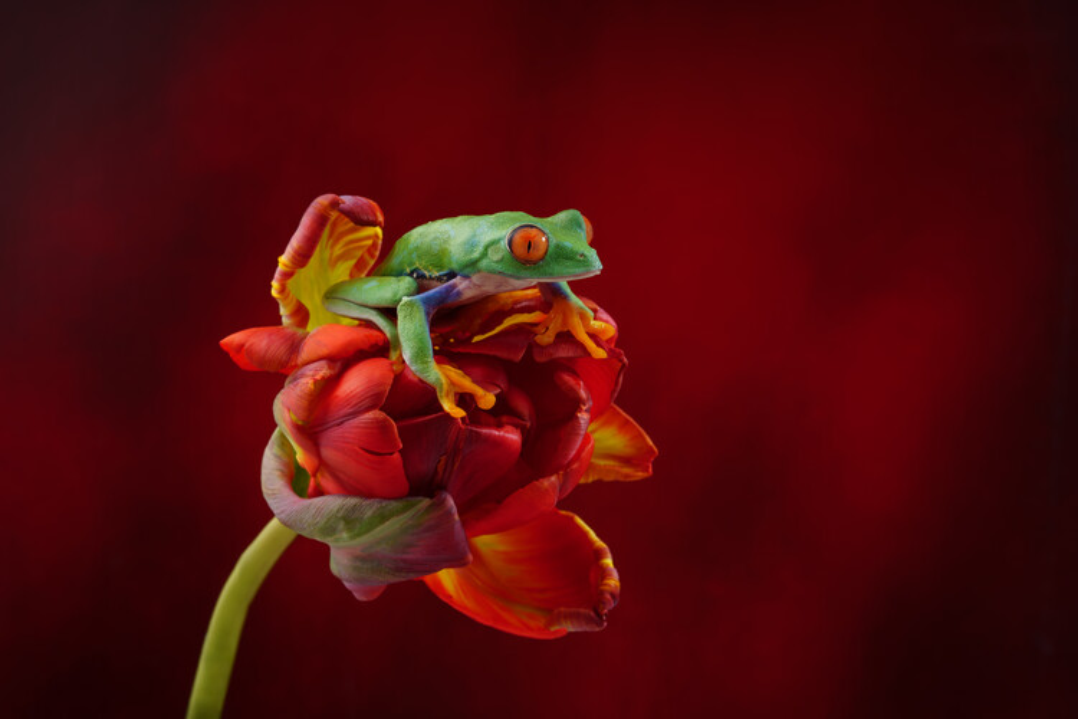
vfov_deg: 15.2
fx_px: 2695
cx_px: 539
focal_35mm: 90
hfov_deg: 22.6
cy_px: 360
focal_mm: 90
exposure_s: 1/200
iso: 125
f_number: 16
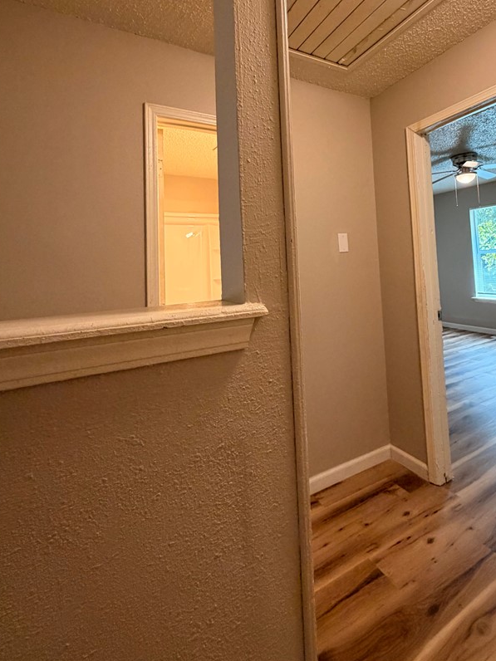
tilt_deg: +4.6
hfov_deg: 71.0
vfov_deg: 85.6
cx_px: 293
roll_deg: +1.5
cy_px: 238
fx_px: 344
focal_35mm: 18
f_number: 2.2
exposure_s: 1/60
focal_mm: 2.22
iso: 320
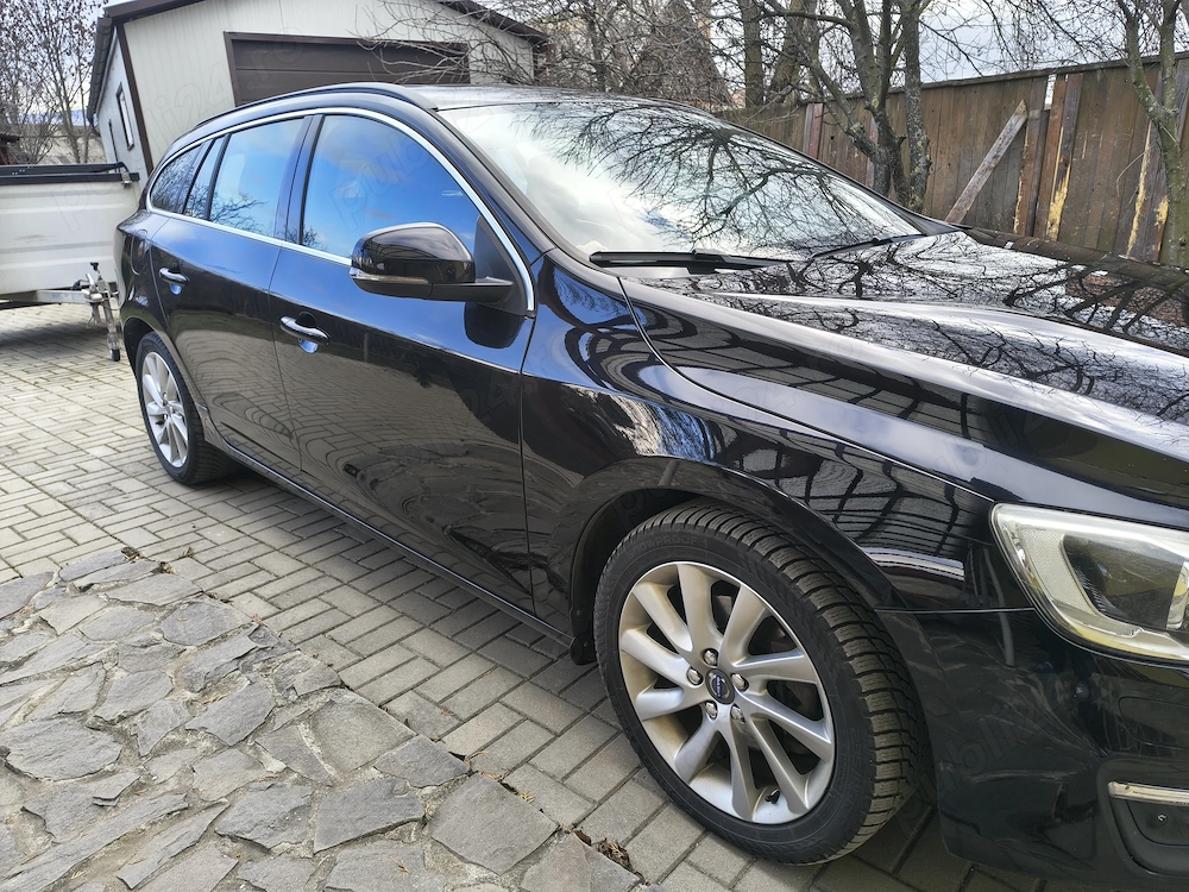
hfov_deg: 71.6
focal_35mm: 24
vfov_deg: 56.8
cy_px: 446
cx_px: 594
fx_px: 824
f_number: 1.8
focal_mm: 5.56
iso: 111
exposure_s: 1/100
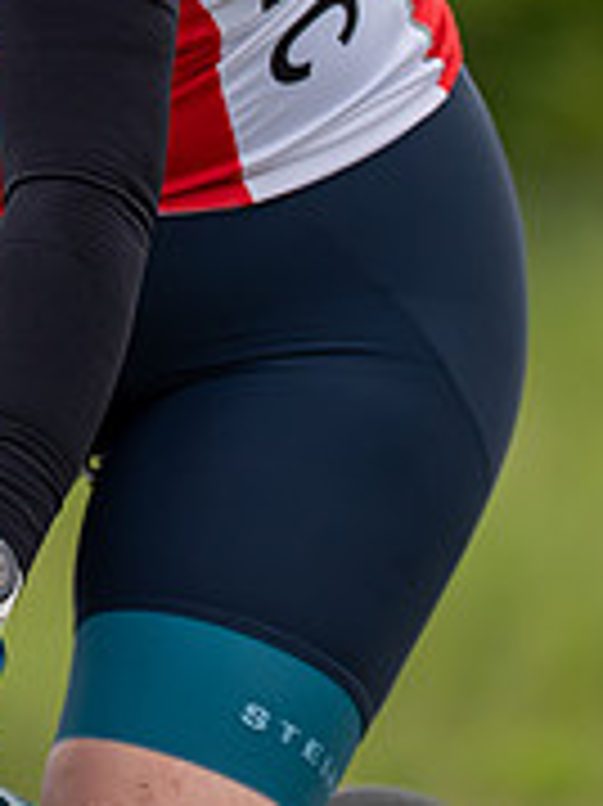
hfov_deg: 2.6
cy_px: -90
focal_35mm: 580
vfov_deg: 3.4
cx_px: -441
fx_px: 13487
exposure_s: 1/1250
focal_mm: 142
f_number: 3.2
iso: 250
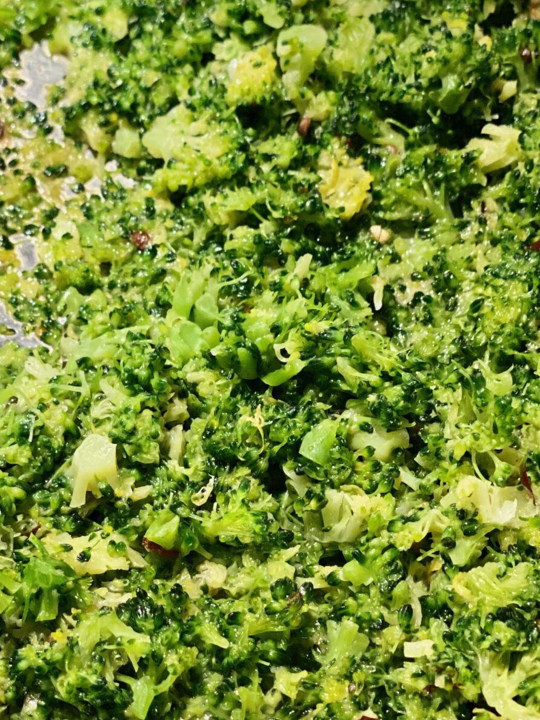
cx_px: 164
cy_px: 446
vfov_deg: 17.6
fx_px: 2331
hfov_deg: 13.2
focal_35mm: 112
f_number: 2
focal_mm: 6
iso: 200
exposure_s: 1/120
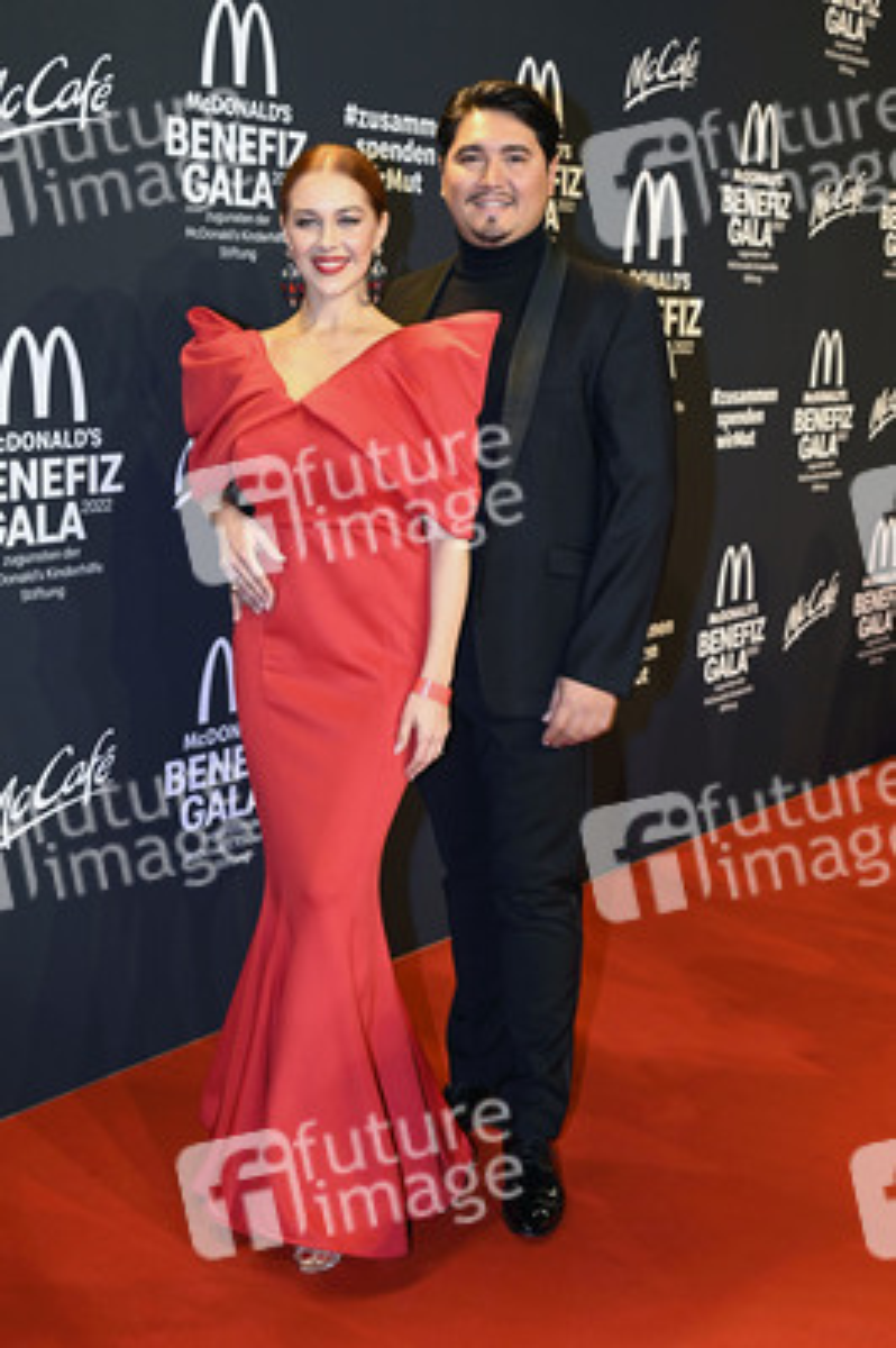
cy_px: 674
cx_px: 448
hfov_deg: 29.2
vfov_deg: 42.8
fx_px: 1720
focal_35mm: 46
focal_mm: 46
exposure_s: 1/60
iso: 500
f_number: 6.3
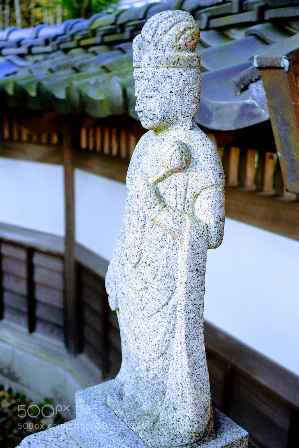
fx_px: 505
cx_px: 150
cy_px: 224
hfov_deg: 33.0
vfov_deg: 47.9
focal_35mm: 40
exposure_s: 1/125
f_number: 5.6
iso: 400
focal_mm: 27
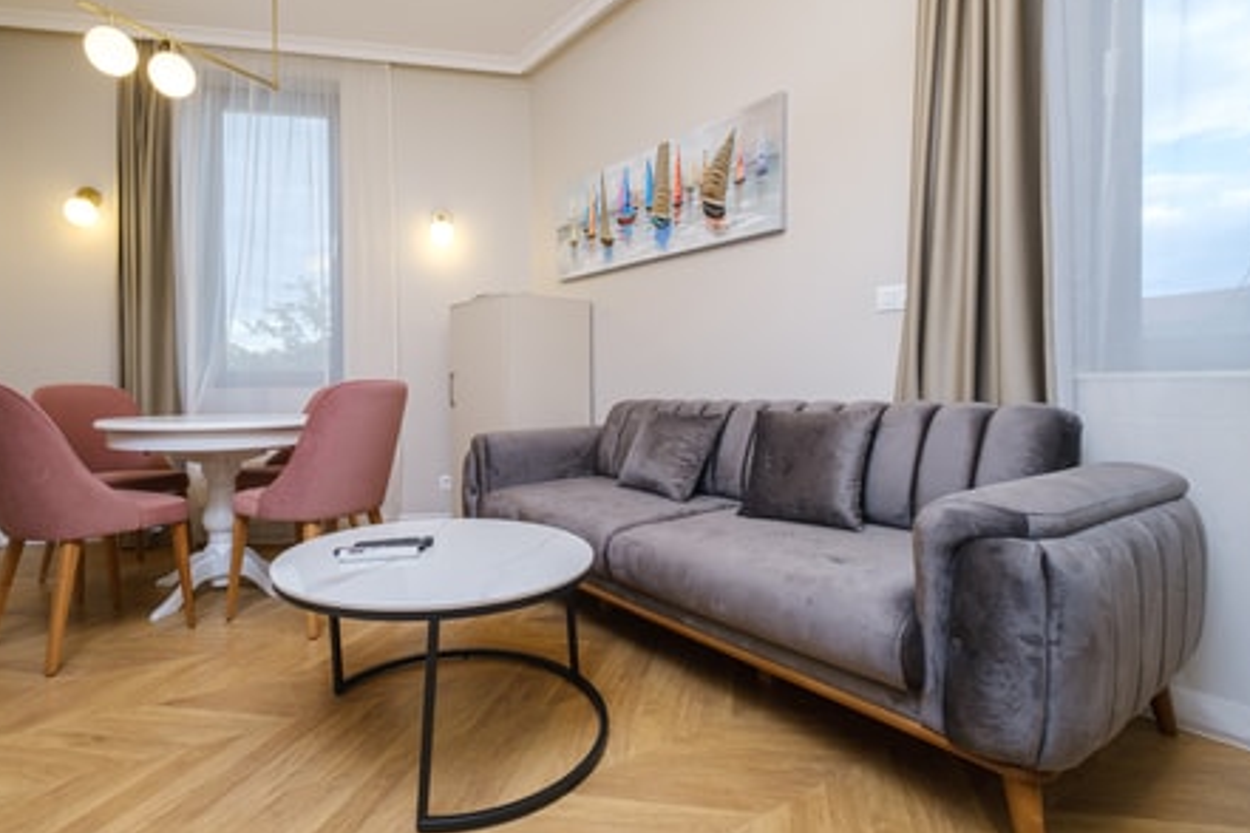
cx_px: 550
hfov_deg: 92.8
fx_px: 590
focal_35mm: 17
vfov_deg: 70.4
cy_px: 407
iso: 320
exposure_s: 1/20
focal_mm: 10
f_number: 8
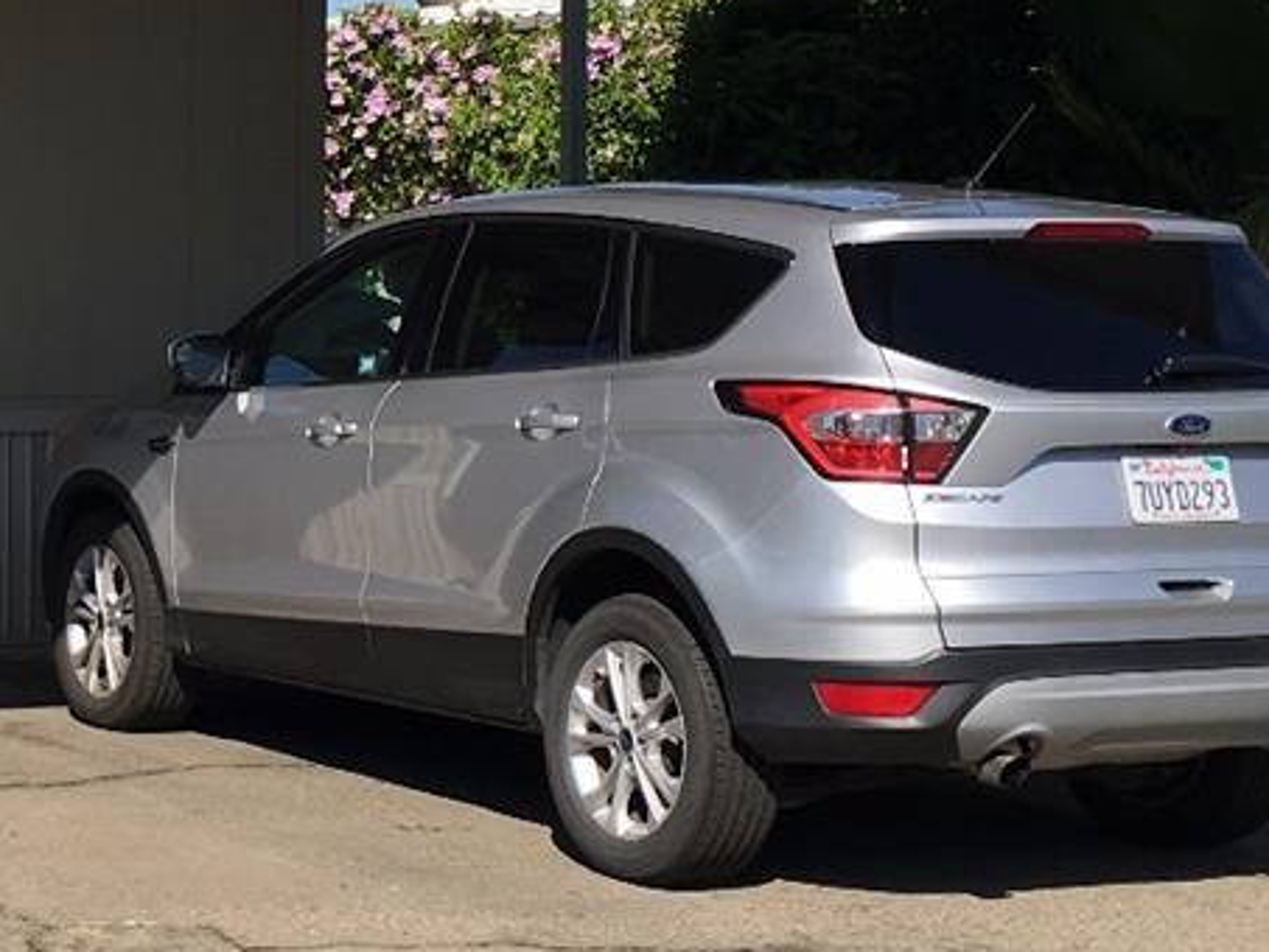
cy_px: 333
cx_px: -73
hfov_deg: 19.7
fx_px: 3520
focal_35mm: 96
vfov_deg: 15.4
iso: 25
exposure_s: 1/1637
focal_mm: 4.15
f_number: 2.2
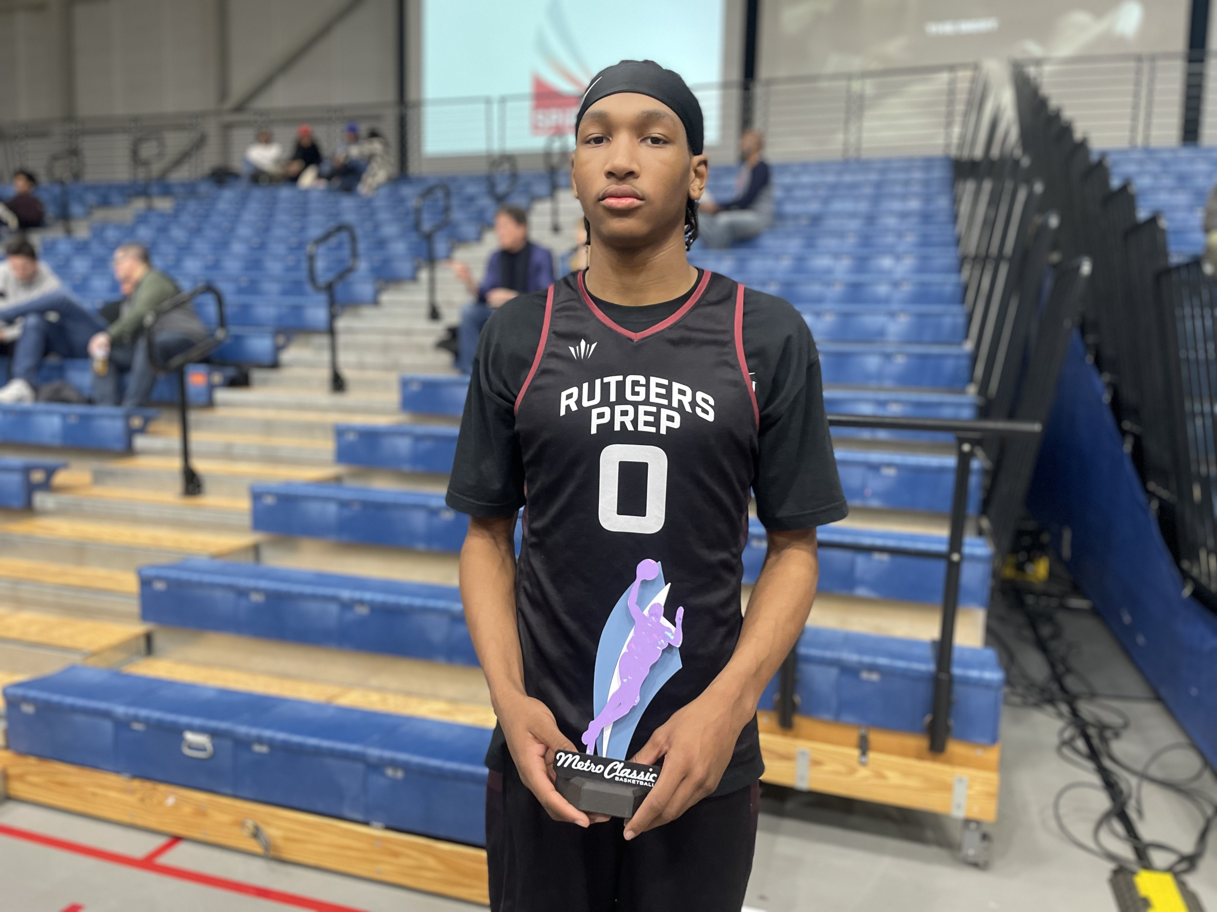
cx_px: 608
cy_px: 456
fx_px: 914
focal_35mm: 26
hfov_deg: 67.3
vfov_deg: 53.1
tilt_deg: -6.1
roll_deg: -1.2
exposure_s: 1/60
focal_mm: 4.2
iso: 320
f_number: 1.6
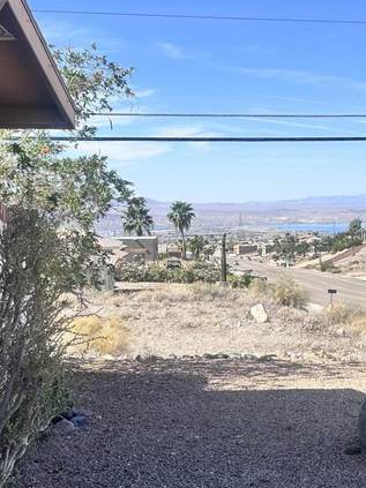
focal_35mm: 59
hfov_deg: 24.5
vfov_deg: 32.5
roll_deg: +0.7
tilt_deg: -5.0
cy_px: 308
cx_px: 286
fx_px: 832
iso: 50
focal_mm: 5.7
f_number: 1.5
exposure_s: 1/3968
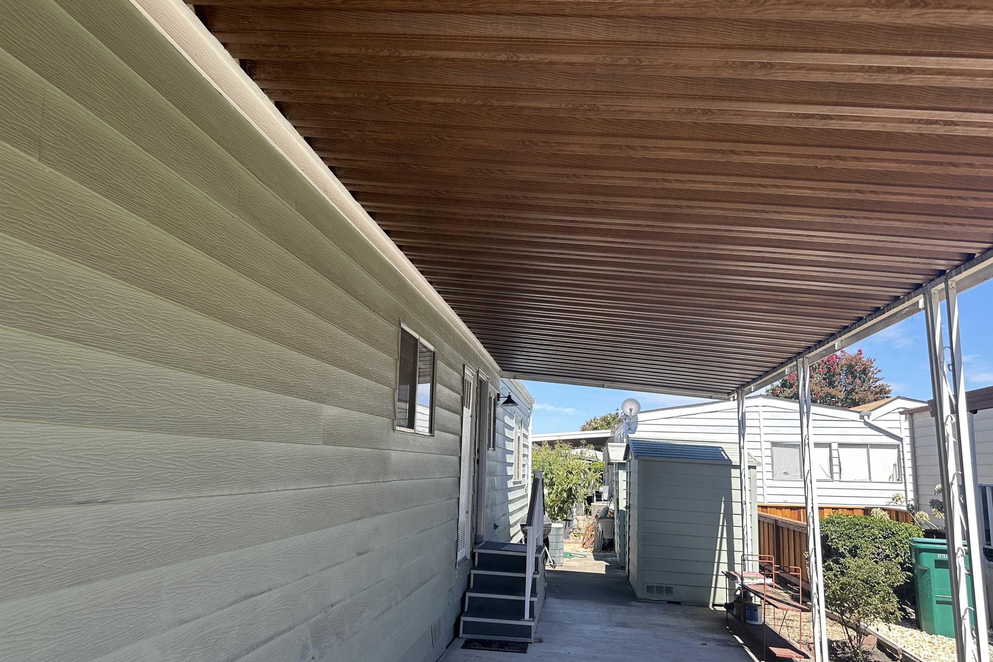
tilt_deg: +9.5
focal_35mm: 25
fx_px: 690
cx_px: 497
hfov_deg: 71.5
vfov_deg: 51.3
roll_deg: -2.3
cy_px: 338
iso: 80
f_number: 1.78
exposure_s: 1/872
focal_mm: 6.86
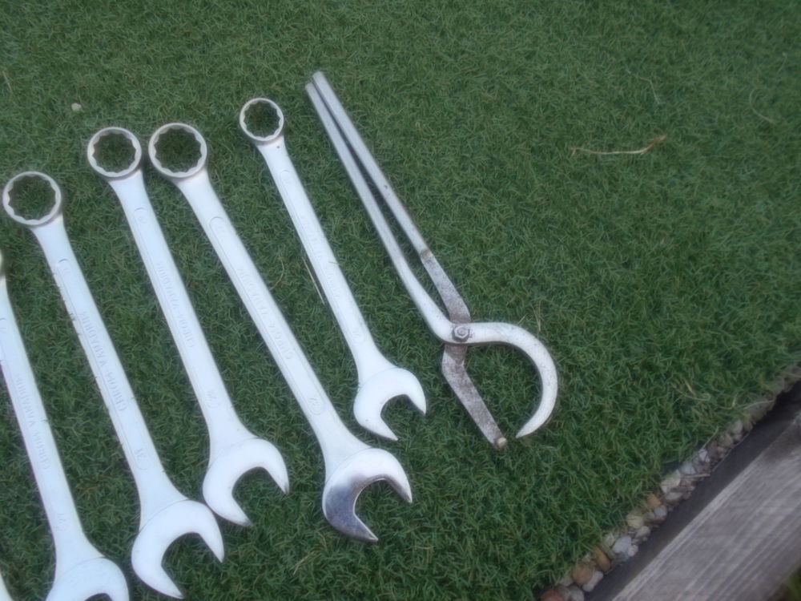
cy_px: 300
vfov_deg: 53.1
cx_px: 400
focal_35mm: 26
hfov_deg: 67.3
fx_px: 602
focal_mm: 4.6
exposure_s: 1/125
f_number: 3.2
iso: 80
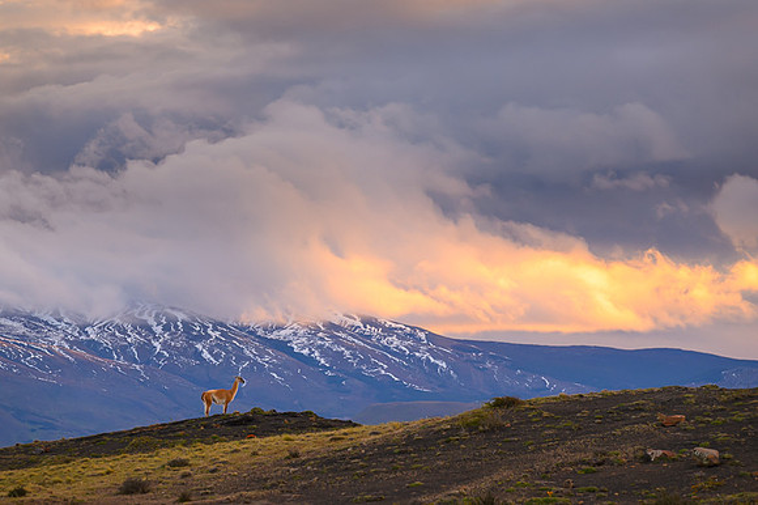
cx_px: 379
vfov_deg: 7.4
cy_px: 252
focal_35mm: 185
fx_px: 3893
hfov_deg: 11.1
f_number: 5.6
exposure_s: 1/640
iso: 800
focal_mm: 185
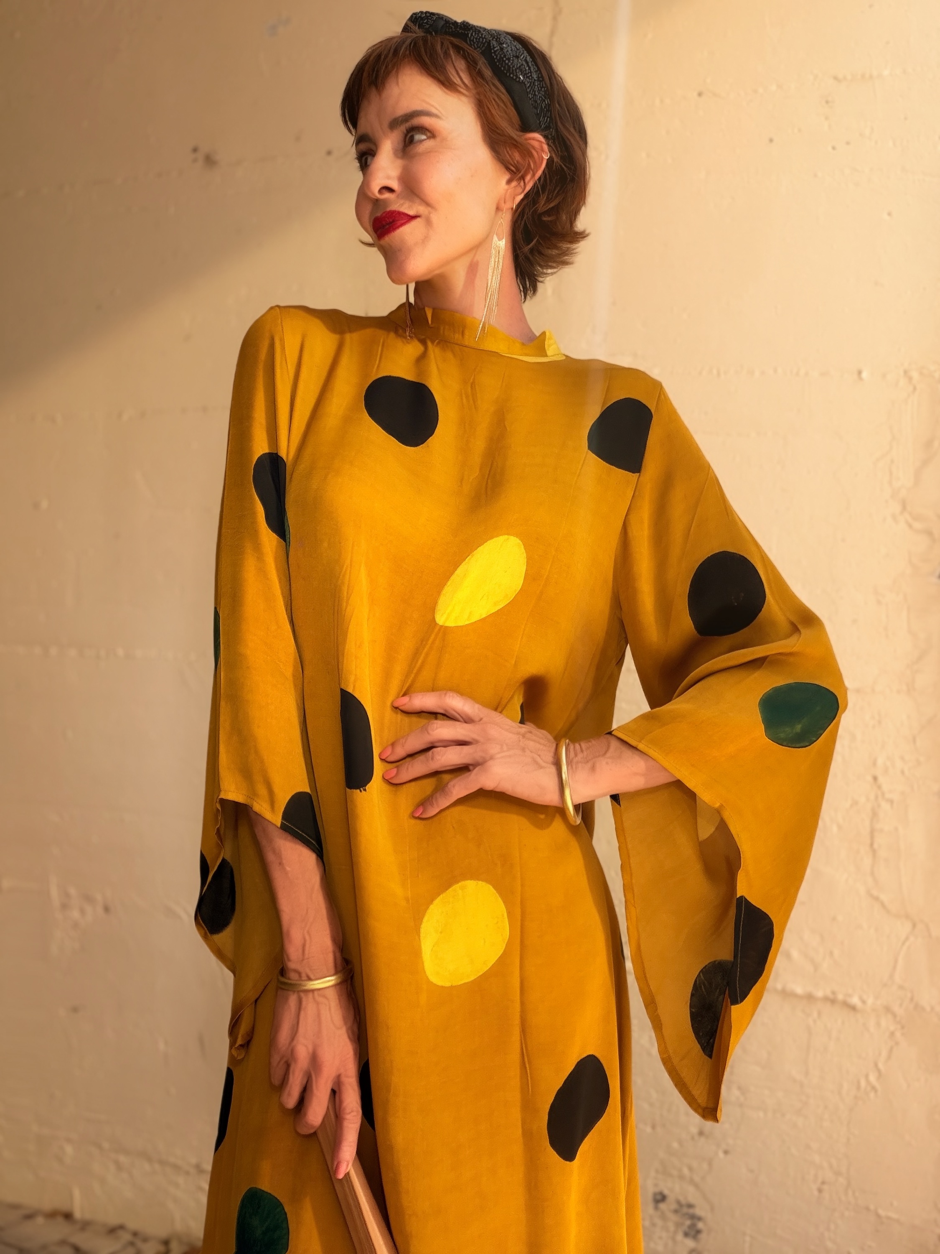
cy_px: 627
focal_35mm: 30
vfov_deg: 60.0
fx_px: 1086
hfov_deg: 46.8
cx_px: 470
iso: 25
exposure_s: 1/425
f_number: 1.9
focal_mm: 2.71
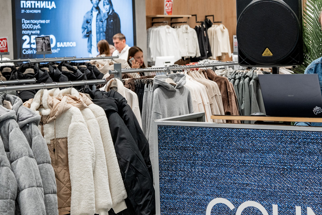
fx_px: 796
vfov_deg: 15.3
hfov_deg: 22.8
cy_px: 62
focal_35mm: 89
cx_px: 186
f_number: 4
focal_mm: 42
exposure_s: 1/320
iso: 1250
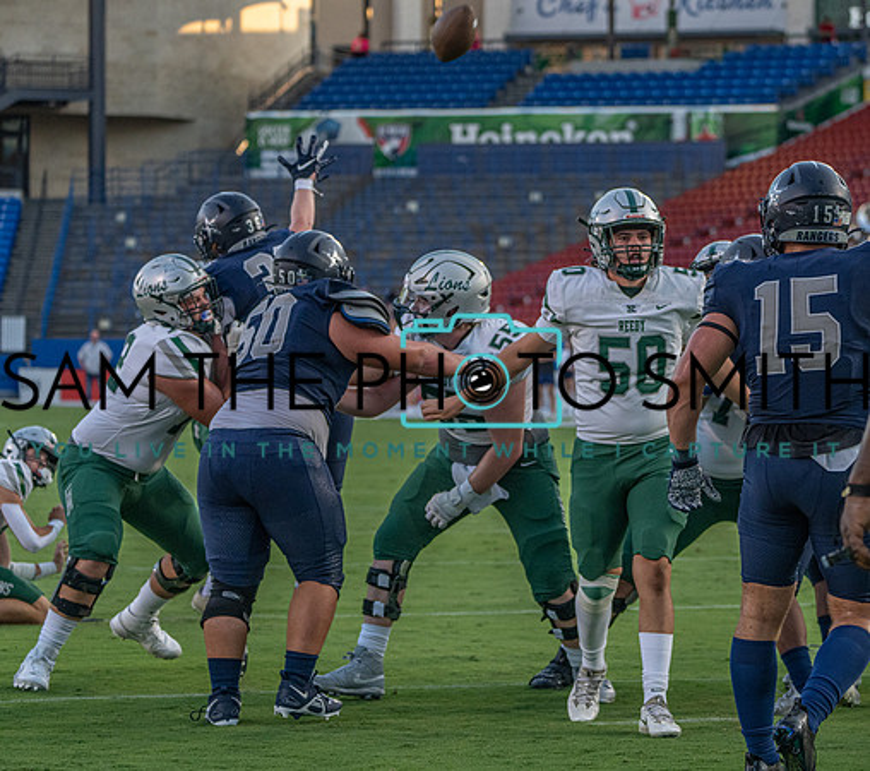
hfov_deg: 11.1
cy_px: 419
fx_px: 4474
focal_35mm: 167
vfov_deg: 9.8
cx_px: 628
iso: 2000
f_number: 5.6
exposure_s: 1/1250
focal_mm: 126
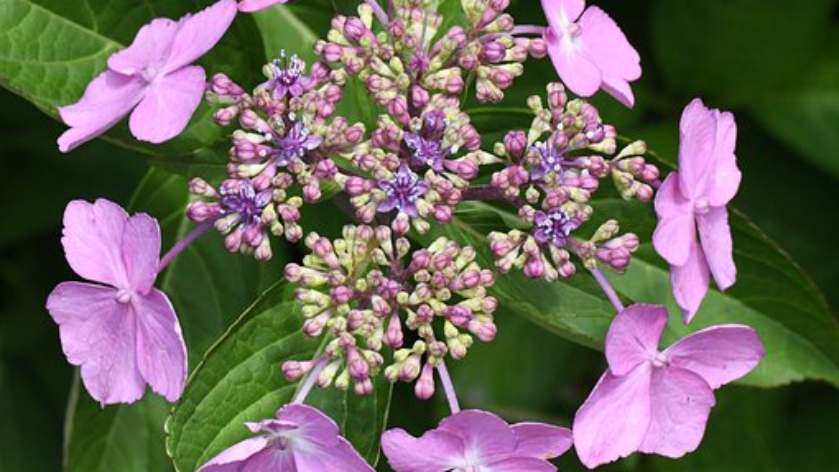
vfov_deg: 8.5
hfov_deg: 15.1
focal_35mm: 142
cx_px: 420
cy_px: 224
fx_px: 3159
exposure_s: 1/4000
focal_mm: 90
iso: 8000
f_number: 16
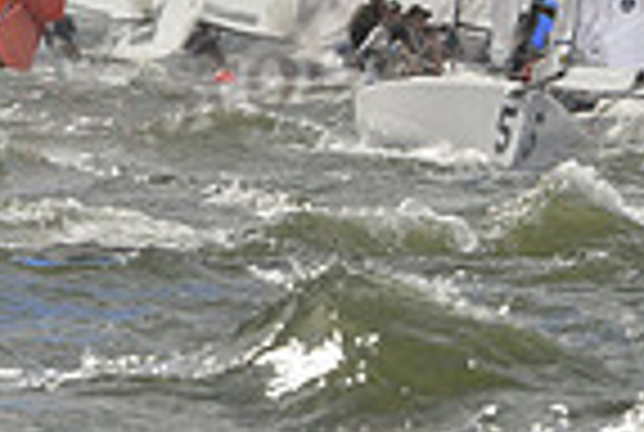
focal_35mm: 1214
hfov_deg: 1.7
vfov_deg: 1.1
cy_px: -110
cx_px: -216
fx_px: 21762
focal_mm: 300
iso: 400
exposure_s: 1/1600
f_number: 10
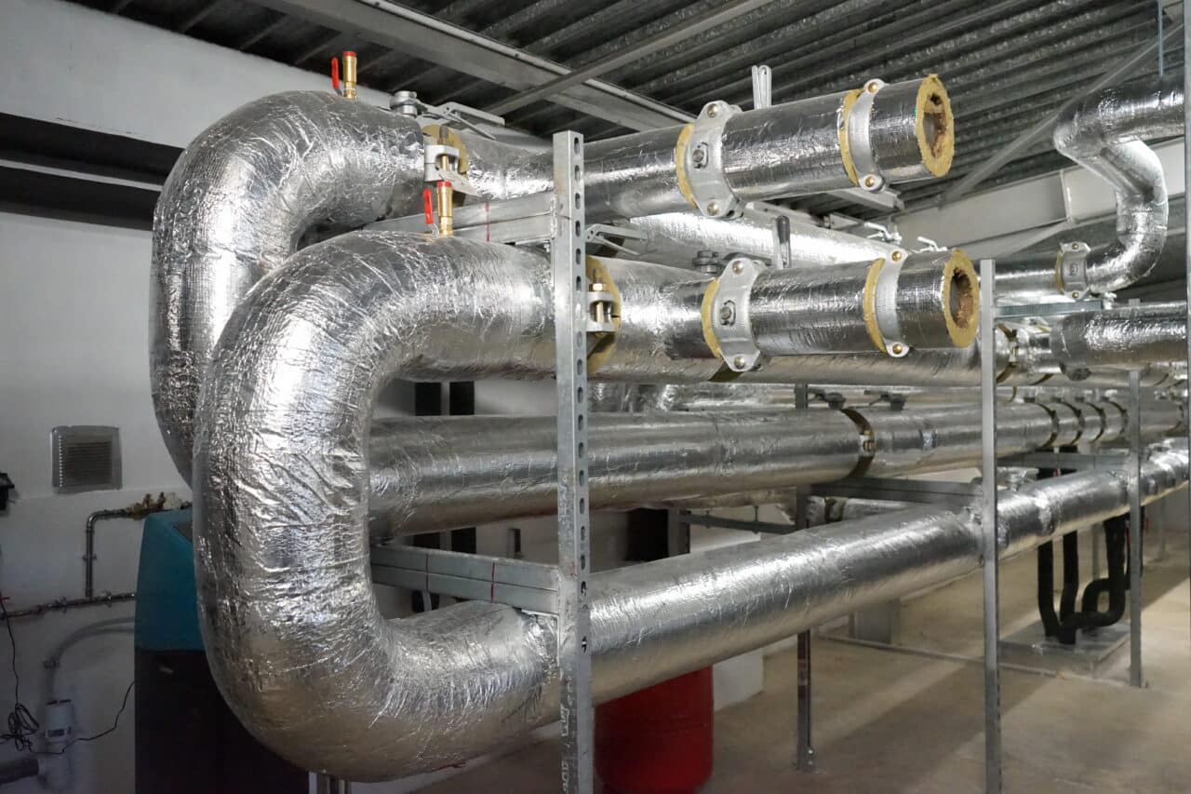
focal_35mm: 29
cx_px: 596
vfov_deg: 45.0
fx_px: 959
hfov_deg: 63.7
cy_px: 397
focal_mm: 29
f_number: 4.5
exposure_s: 1/160
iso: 16000
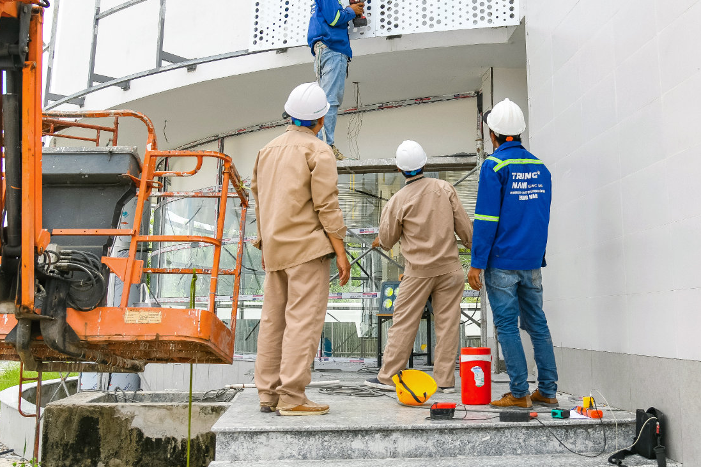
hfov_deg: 46.2
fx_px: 818
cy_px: 107
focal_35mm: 42
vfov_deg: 31.2
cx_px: 407
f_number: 4.5
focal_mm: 24
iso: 100
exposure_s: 1/640
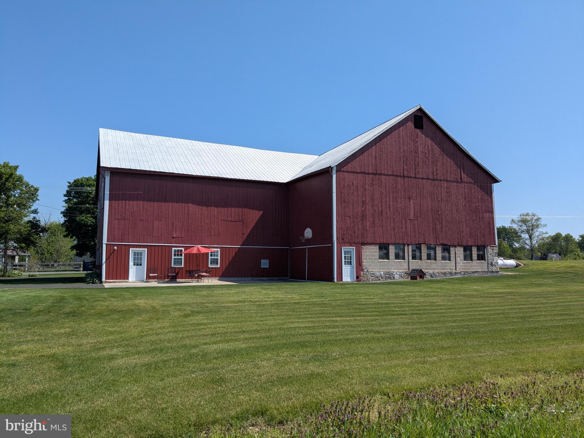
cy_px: 219
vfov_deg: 51.4
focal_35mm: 27
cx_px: 292
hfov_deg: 65.3
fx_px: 456
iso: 50
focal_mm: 4.38
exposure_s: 1/3344
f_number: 1.73
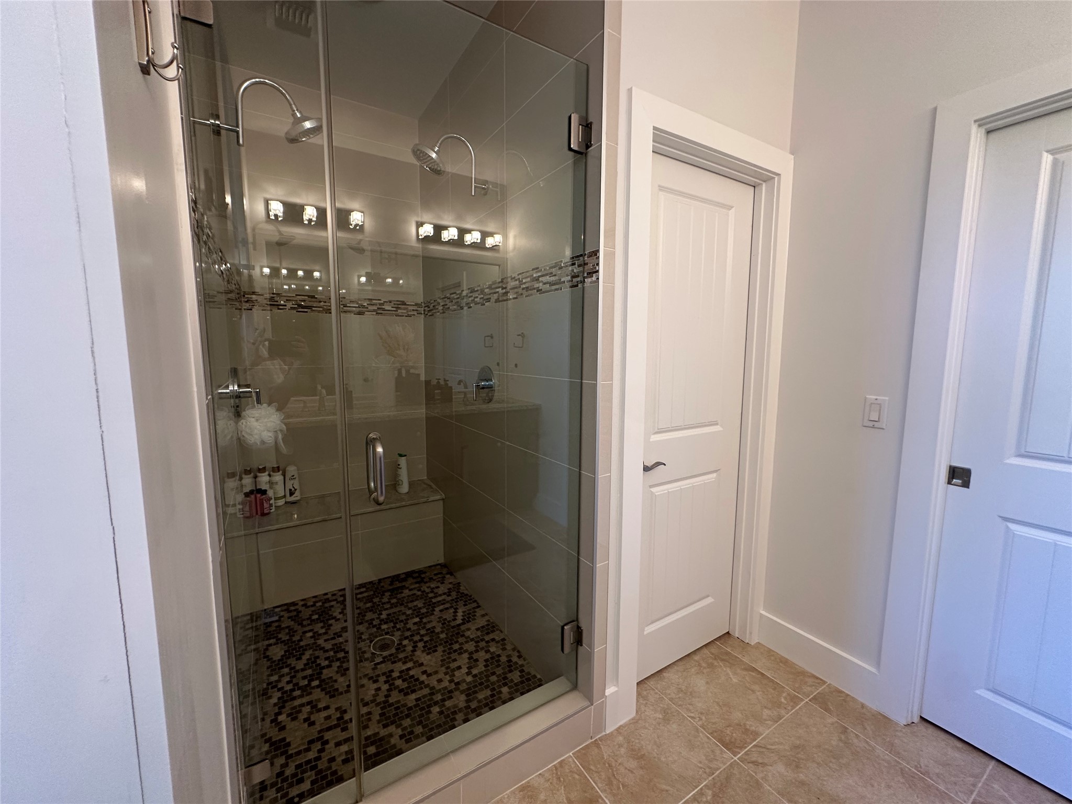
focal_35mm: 14
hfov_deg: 102.1
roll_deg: -0.3
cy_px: 402
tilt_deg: -6.1
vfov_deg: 85.7
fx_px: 434
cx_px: 536
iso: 160
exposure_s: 1/60
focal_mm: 2.22
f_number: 2.2
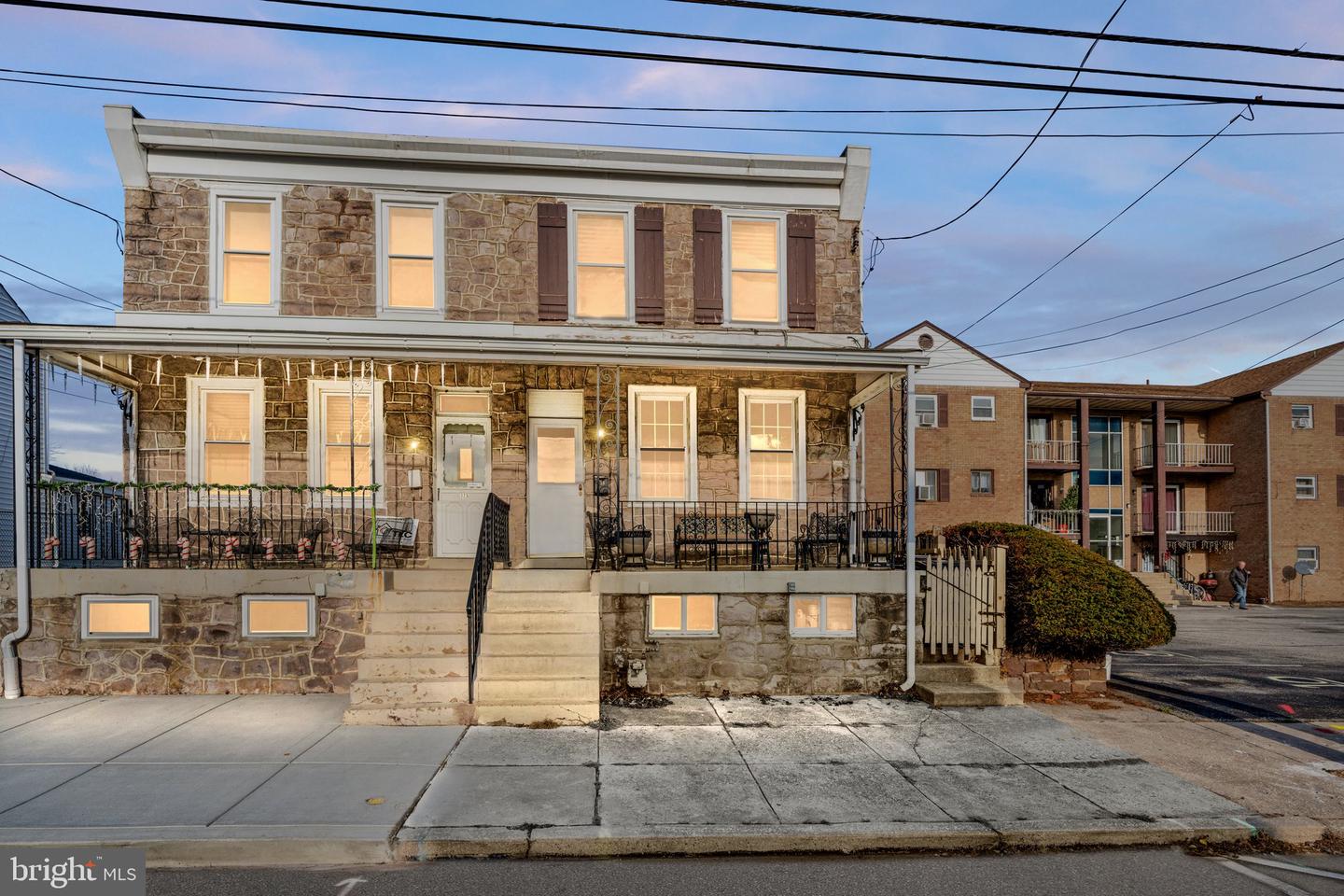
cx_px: 672
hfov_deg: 90.0
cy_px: 448
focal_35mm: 18
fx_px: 672
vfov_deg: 67.4
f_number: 7.1
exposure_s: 1/1600
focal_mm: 18
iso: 320
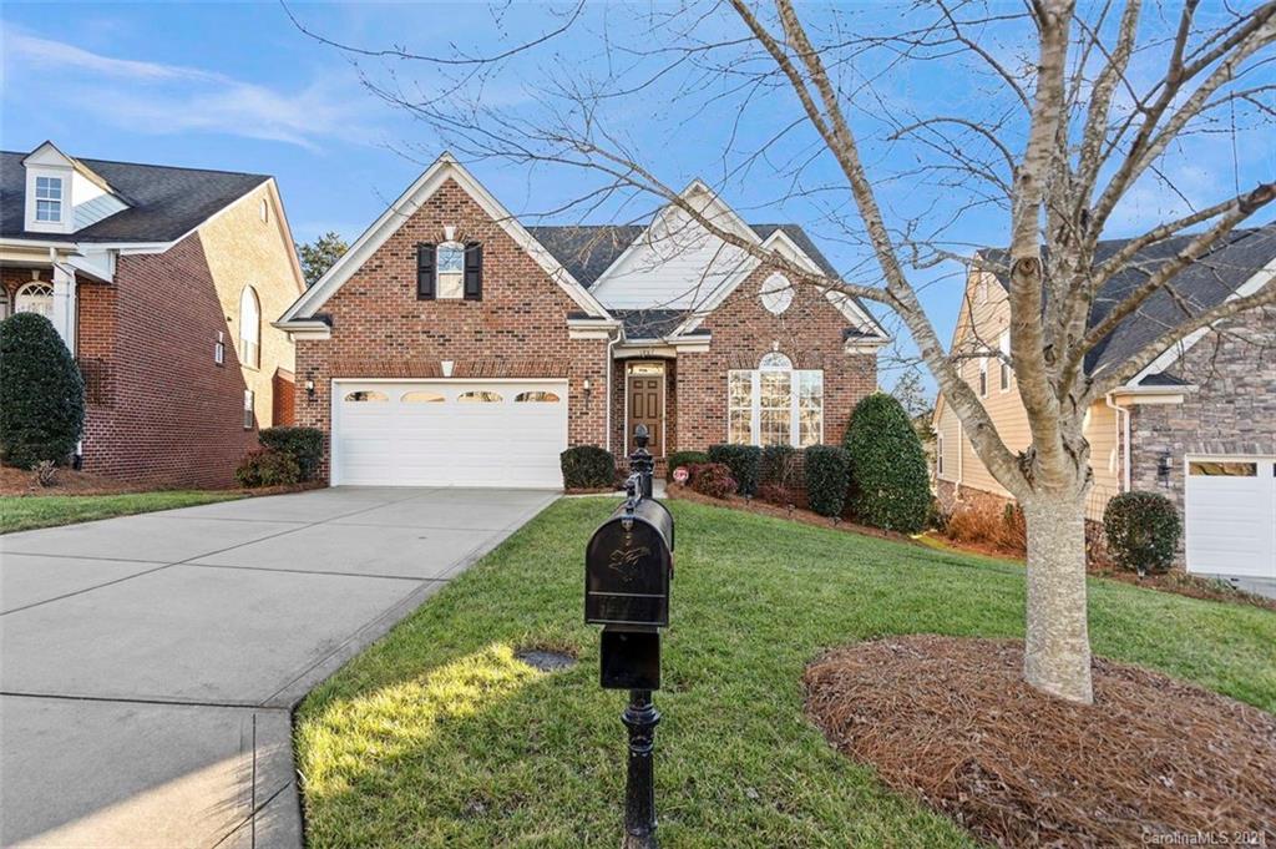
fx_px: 567
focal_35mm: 16
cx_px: 638
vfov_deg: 73.7
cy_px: 424
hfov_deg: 96.8
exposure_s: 1/80
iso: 100
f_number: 5.6
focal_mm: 16
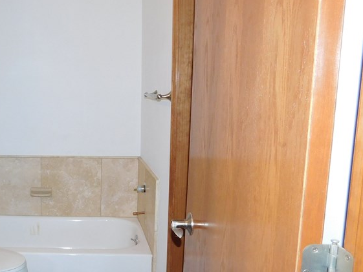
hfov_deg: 42.0
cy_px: 149
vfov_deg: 34.3
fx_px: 441
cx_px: 53
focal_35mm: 42
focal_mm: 4
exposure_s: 1/30
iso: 200
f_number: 3
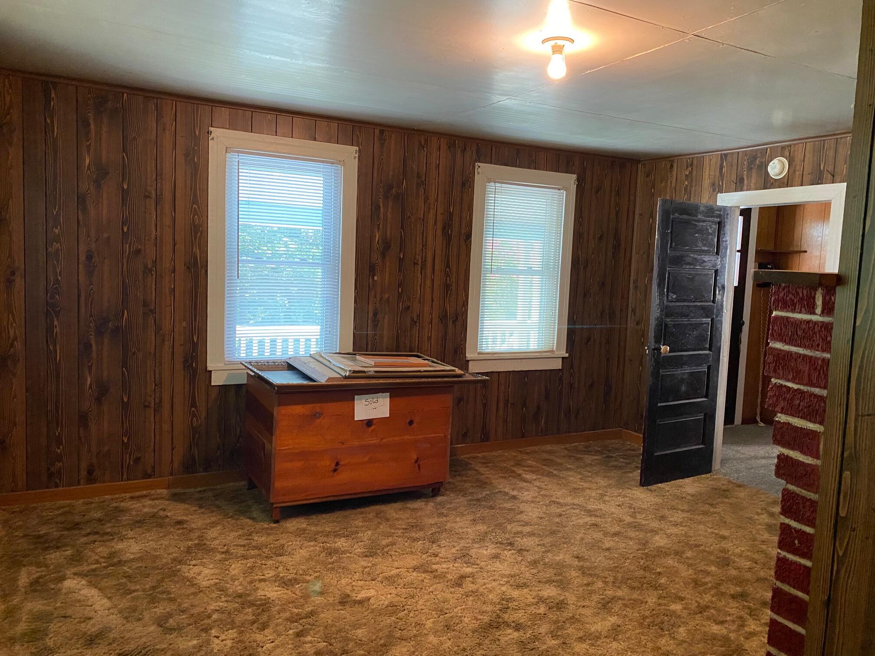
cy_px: 328
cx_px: 438
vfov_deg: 53.1
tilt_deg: -4.6
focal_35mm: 26
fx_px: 657
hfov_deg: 67.3
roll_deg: -2.7
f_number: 1.8
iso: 500
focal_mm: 4.25
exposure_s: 1/60
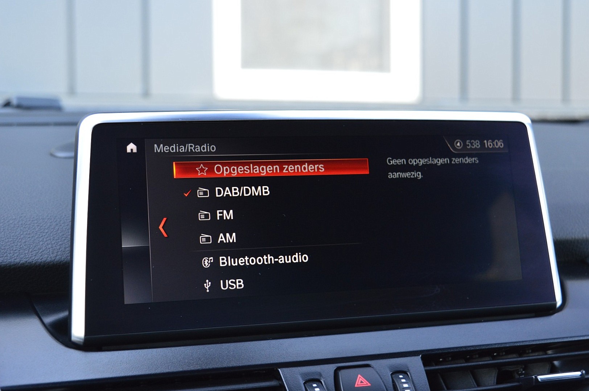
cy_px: 196
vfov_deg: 26.4
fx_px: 834
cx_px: 294
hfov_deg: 38.9
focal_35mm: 51
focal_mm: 34
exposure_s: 1/60
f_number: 6.3
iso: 800
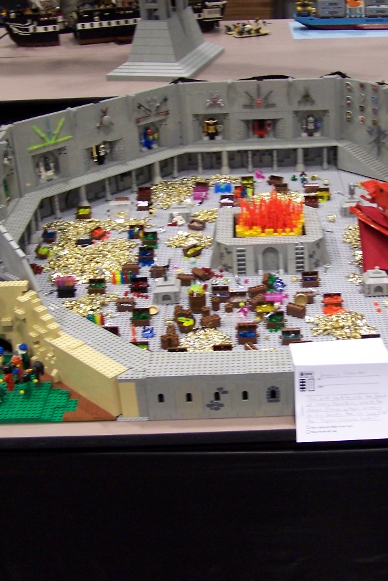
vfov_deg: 37.5
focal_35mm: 53
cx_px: 276
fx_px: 856
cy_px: 291
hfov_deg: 25.3
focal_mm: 6.3
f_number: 2.8
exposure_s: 1/15
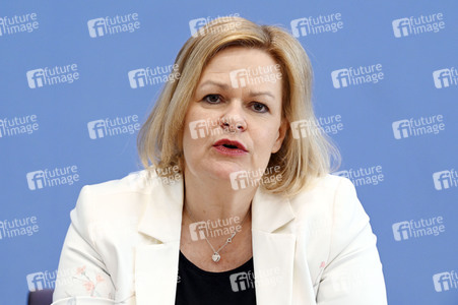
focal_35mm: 180
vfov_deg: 7.6
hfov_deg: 11.4
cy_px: 152
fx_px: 2288
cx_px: 229
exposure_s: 1/800
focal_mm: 180
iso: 3200
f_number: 5.6
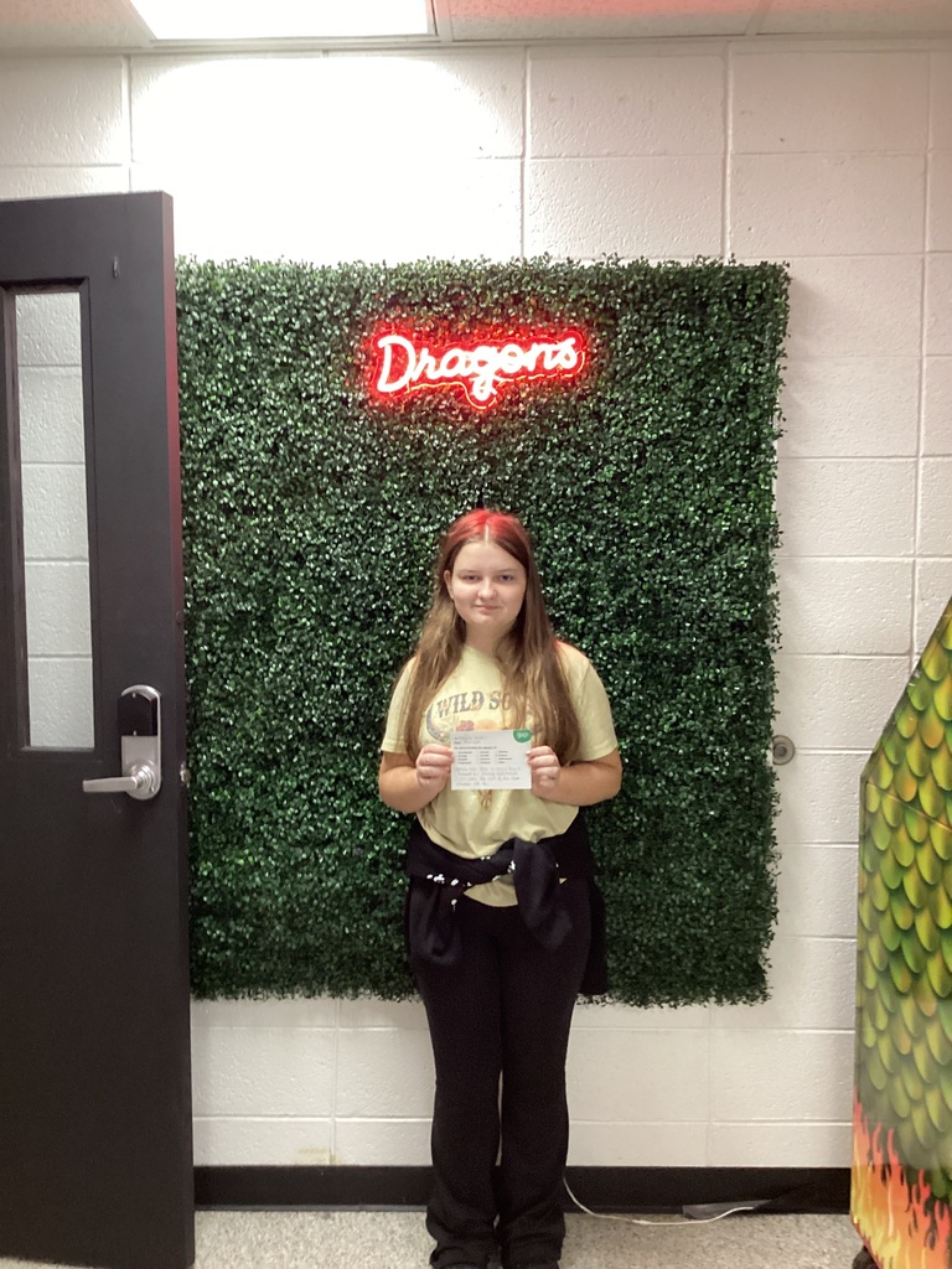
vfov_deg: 58.4
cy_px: 634
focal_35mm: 31
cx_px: 476
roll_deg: +0.4
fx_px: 1137
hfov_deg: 45.4
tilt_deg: -4.3
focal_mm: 3.3
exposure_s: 1/40
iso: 250
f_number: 2.4
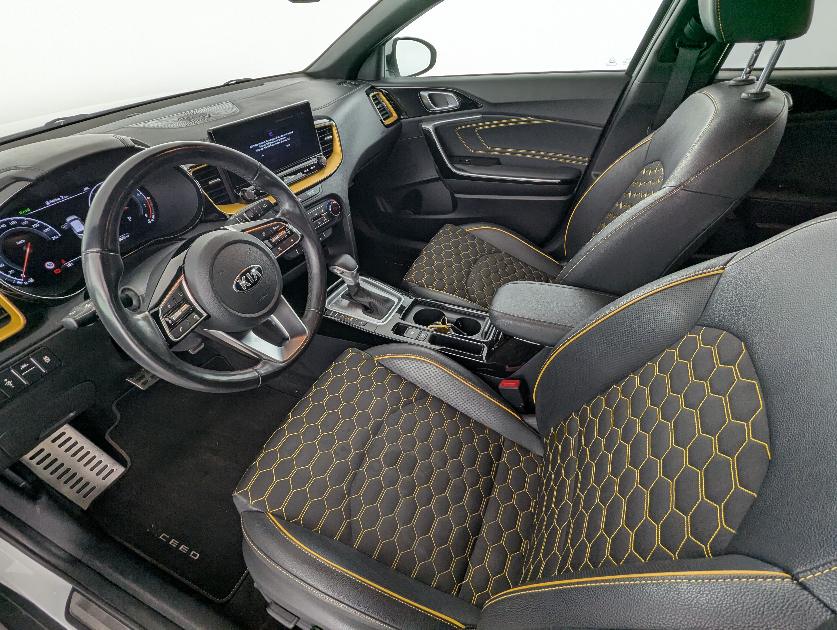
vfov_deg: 78.2
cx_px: 418
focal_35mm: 16
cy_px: 315
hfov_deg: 94.4
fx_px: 387
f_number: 2.2
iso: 56
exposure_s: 1/52.8
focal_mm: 2.35
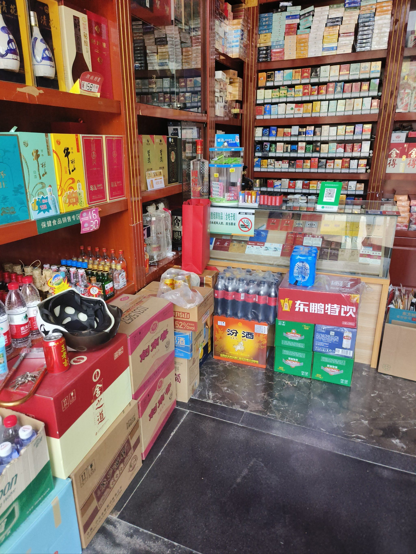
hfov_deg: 58.9
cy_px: 277
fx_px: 369
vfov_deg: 73.9
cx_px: 208
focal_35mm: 23
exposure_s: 1/435
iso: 822
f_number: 1.75
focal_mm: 5.5
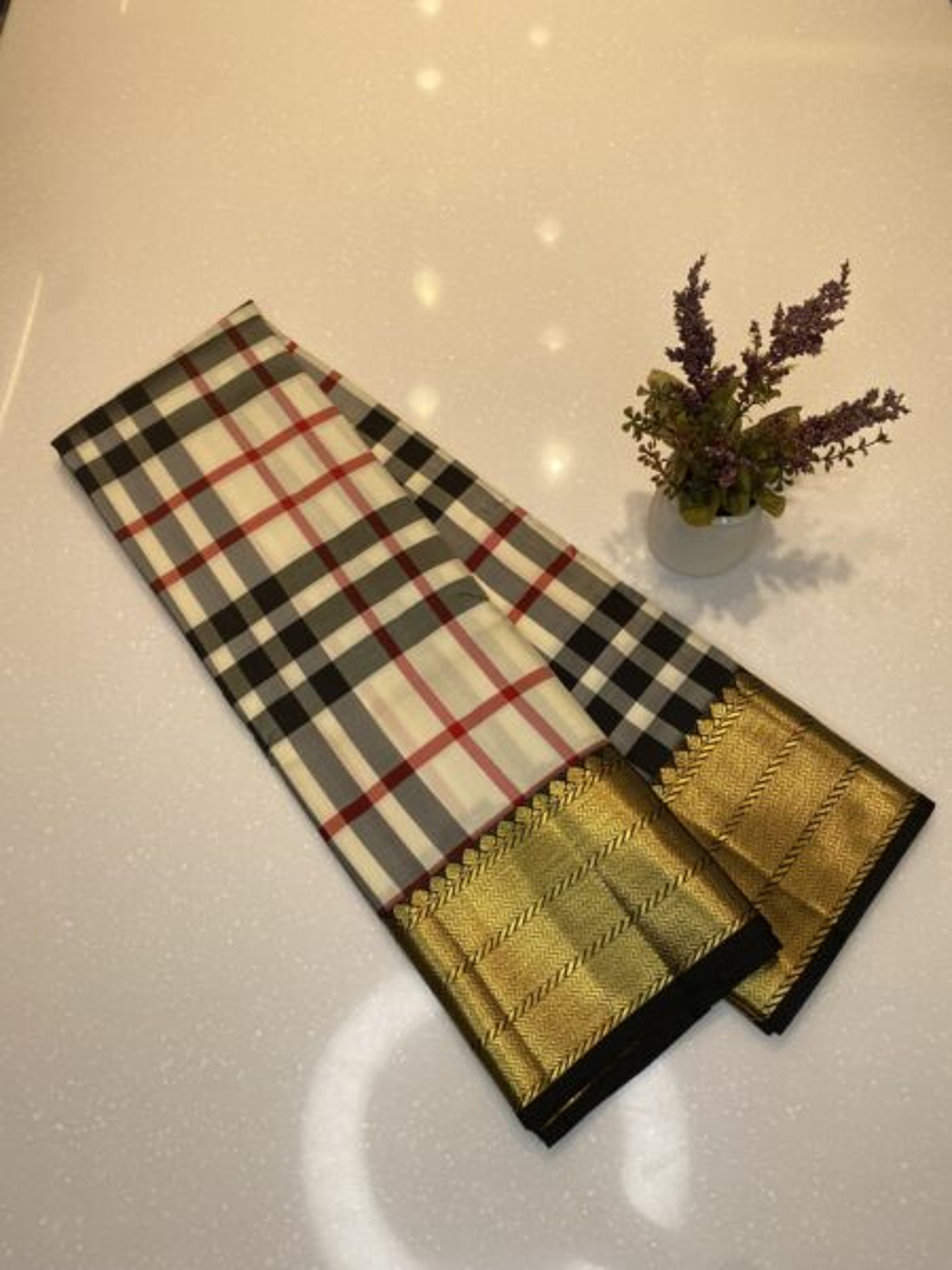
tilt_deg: -66.2
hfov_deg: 53.1
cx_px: 476
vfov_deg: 67.3
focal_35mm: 26
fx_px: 953
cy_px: 635
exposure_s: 1/568
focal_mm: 4.25
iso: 32
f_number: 1.8
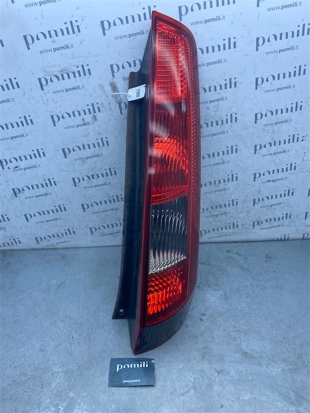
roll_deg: -1.2
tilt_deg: -33.6
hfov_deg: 53.1
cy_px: 206
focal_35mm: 26
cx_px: 155
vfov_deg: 67.3
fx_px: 310
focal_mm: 4.25
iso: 32
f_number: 1.8
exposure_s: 1/949
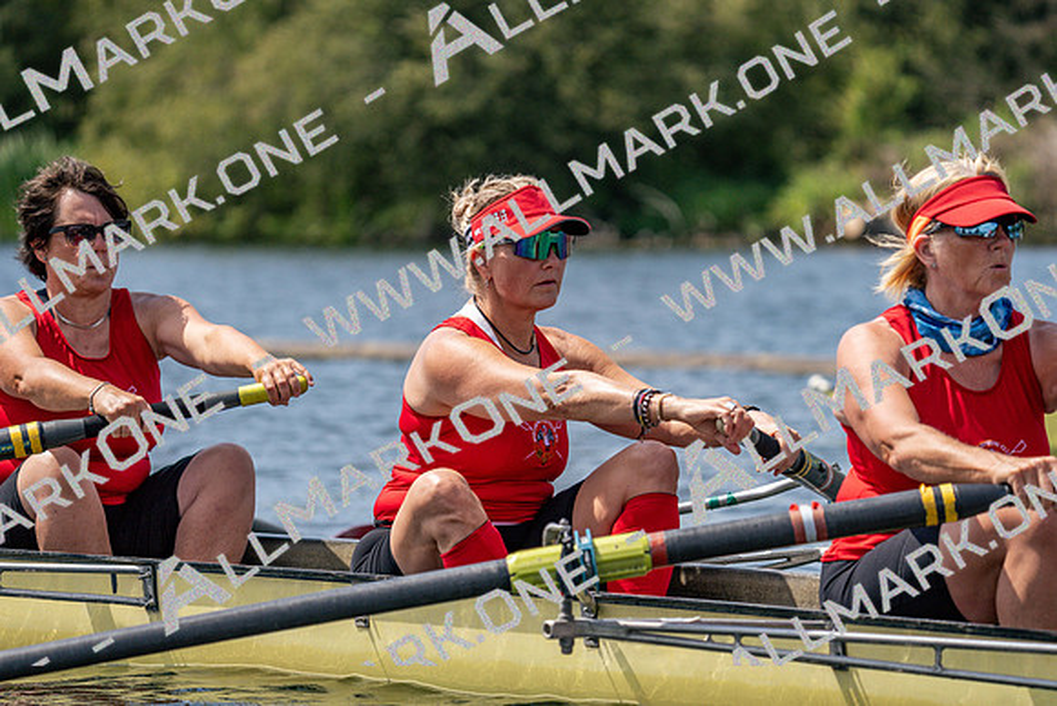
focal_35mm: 259
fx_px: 7606
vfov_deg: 5.3
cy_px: 353
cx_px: 528
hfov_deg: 7.9
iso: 320
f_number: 5.6
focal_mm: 259
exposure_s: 1/2000
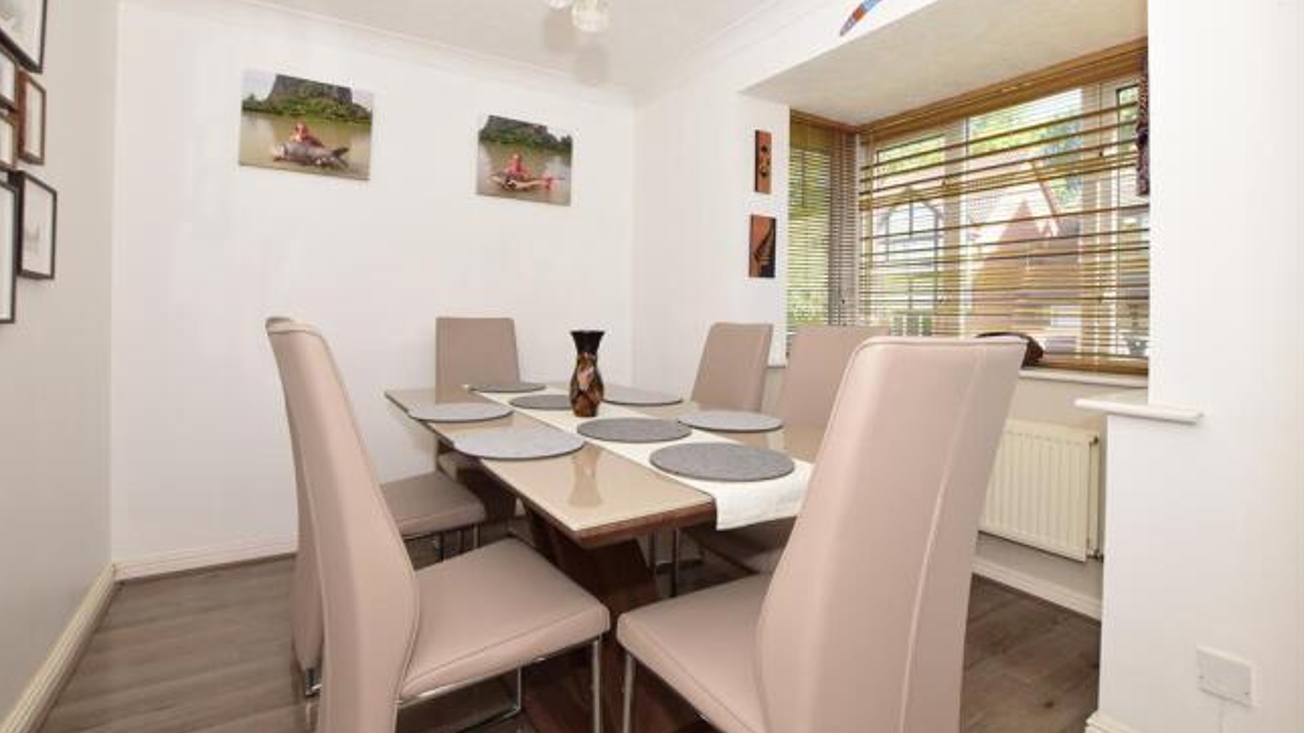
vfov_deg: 66.7
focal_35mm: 16
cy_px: 309
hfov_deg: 99.4
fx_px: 553
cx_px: 646
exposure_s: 1/60
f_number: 7.1
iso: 400
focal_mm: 10
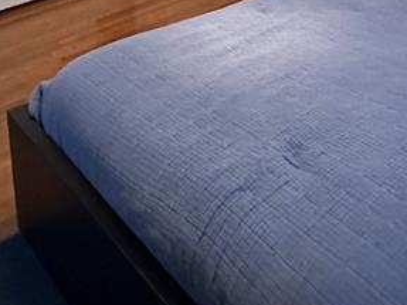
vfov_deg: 23.4
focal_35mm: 50
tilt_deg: -9.7
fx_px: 588
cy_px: -150
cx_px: 271
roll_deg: +0.4
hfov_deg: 37.8
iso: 1250
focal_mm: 2.22
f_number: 2.2
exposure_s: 1/60
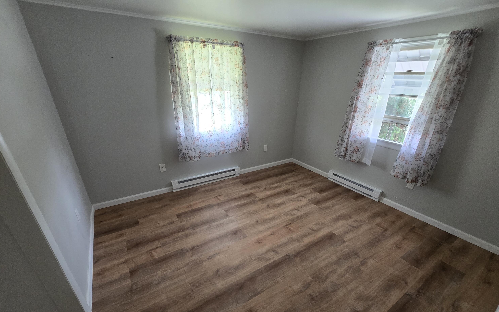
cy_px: 185
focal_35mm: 14
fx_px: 190
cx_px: 249
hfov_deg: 105.3
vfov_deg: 77.9
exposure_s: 1/60
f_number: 2.2
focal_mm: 2.2
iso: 400
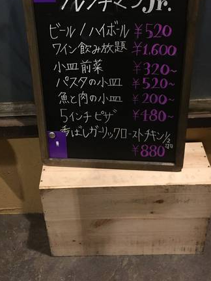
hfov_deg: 33.6
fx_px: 349
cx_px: 102
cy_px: 105
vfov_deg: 43.5
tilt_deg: -33.3
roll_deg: +1.5
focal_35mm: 43
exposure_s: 1/30
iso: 250
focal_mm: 4.15
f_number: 2.2
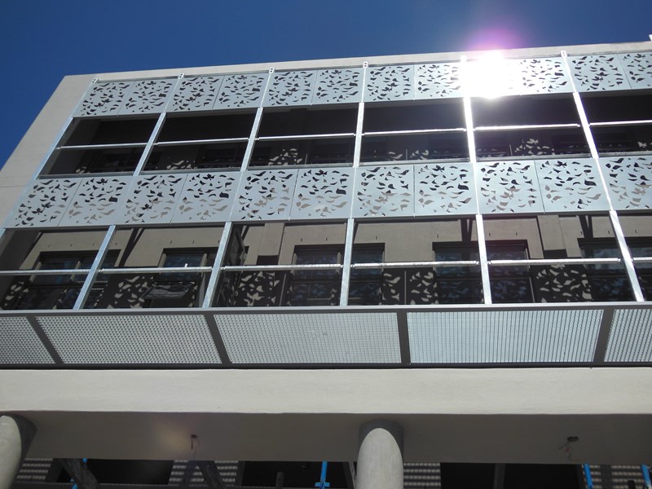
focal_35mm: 39
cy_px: 244
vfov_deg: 36.8
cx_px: 326
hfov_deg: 47.9
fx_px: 735
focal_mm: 6.9
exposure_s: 1/640
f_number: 8.2
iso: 125
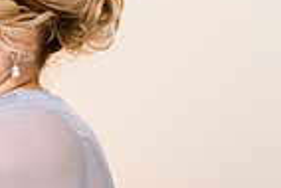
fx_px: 1711
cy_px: 42
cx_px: -270
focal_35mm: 219
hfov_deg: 8.9
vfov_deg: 6.3
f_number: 2.8
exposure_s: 1/100
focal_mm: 52
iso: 400
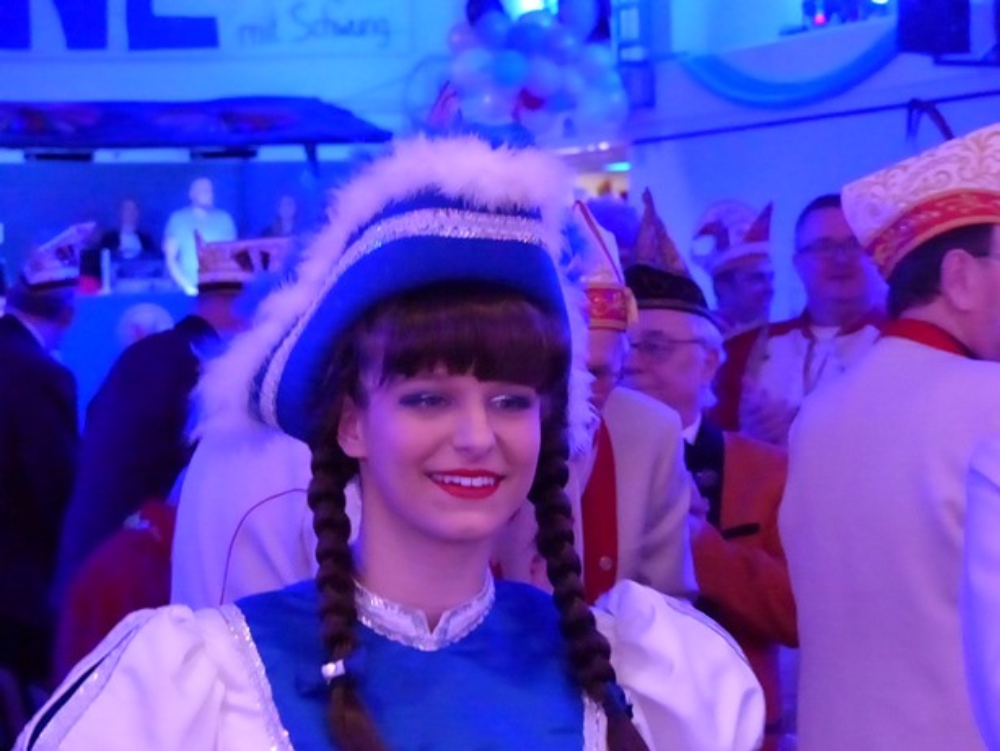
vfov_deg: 12.8
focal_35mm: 116
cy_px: 376
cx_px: 500
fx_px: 3352
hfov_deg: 17.0
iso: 3200
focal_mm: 20.9
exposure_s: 1/50
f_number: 2.8
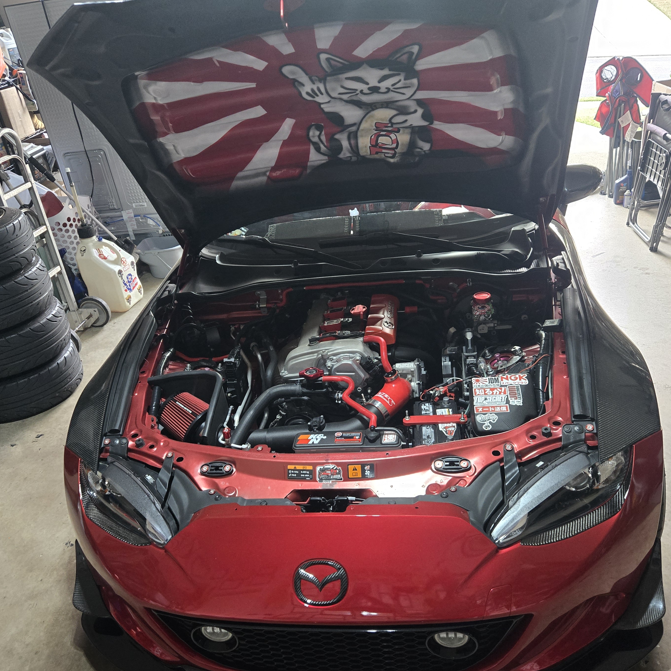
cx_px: 320
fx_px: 658
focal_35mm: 30
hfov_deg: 54.0
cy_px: 370
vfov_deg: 53.9
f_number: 1.8
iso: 800
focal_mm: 5.4
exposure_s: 1/120
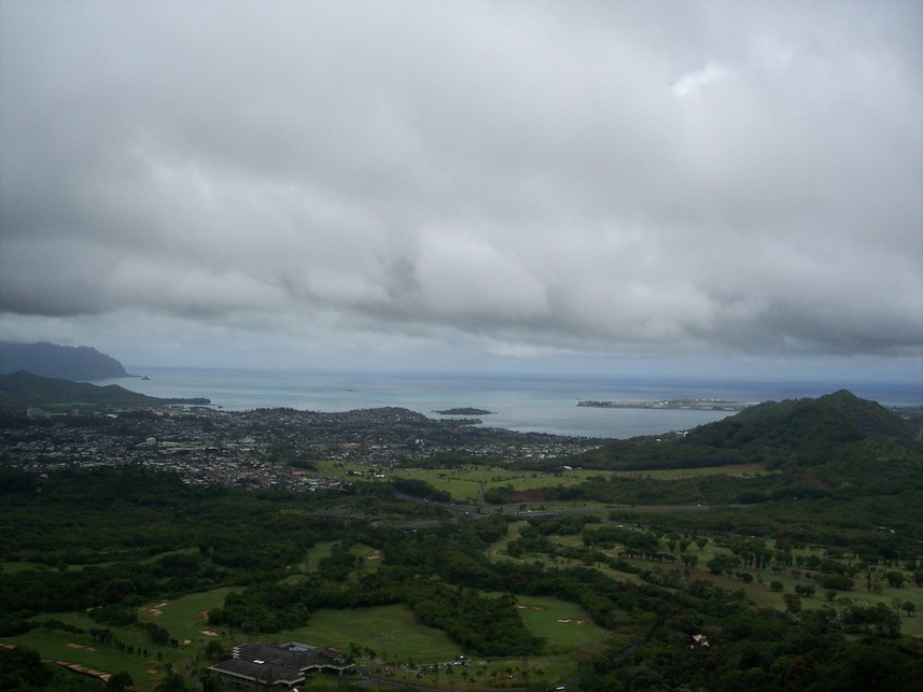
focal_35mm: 39
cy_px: 346
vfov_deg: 36.8
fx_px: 1040
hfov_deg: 47.9
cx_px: 462
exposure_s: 1/750
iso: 100
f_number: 5.6
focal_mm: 8
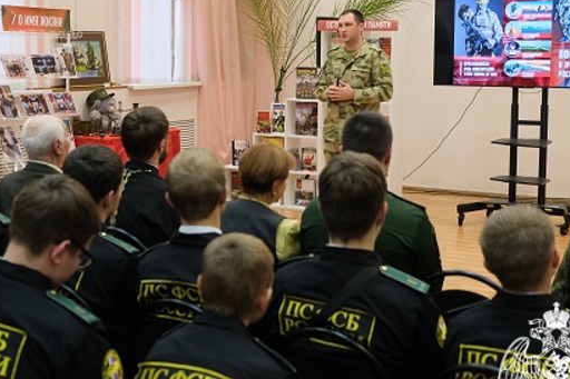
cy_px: 159
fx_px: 997
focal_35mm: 63
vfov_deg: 21.5
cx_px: 215
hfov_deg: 31.8
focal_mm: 28.9
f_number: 3.2
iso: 800
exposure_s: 1/42
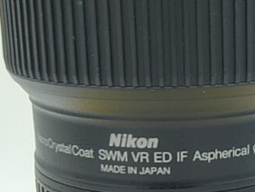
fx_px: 280
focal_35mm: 38
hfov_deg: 48.2
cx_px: 168
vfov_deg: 37.5
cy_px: 67
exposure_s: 1/100
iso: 166
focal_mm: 1.83
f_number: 2
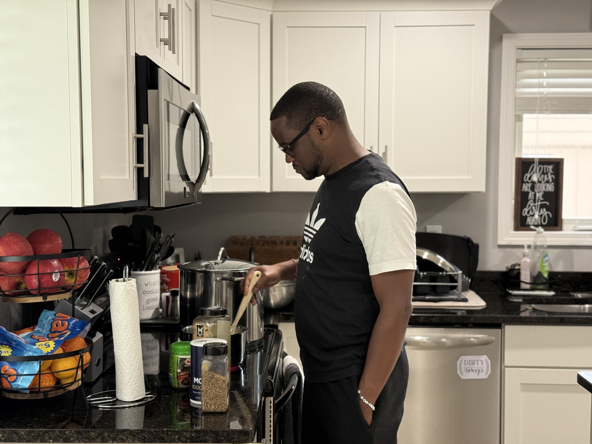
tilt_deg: -3.2
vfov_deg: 30.3
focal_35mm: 48
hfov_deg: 39.7
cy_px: 222
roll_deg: +0.8
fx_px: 821
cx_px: 296
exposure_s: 1/60
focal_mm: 6.76
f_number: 1.78
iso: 200
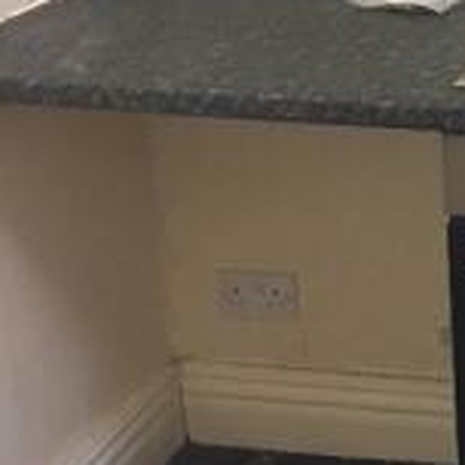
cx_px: 662
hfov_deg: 16.4
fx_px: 1489
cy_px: -23
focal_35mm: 98
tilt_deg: -13.9
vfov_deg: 17.3
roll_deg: +0.0
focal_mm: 4.15
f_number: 2.2
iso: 250
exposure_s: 1/33
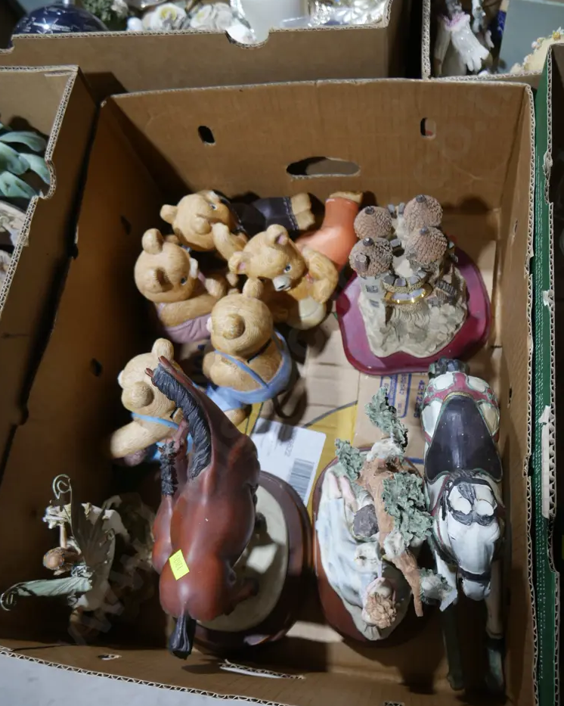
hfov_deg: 48.5
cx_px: 286
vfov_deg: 58.8
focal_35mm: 30
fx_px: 626
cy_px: 365
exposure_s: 1/60
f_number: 3.5
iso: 320
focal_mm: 14
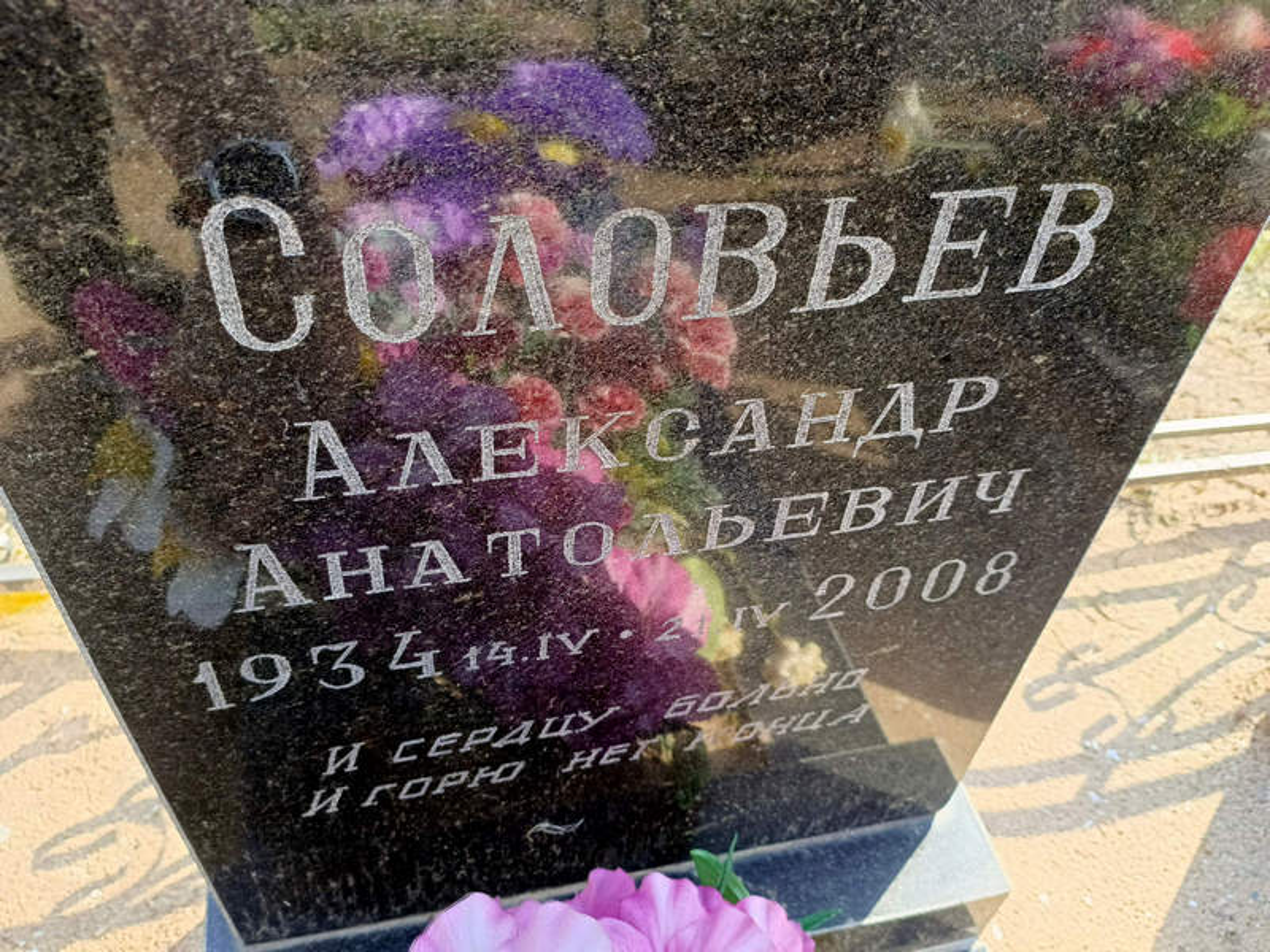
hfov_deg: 69.4
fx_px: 917
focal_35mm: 25
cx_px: 635
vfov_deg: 54.9
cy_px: 476
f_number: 1.69
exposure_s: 1/100
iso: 135
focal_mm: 4.76
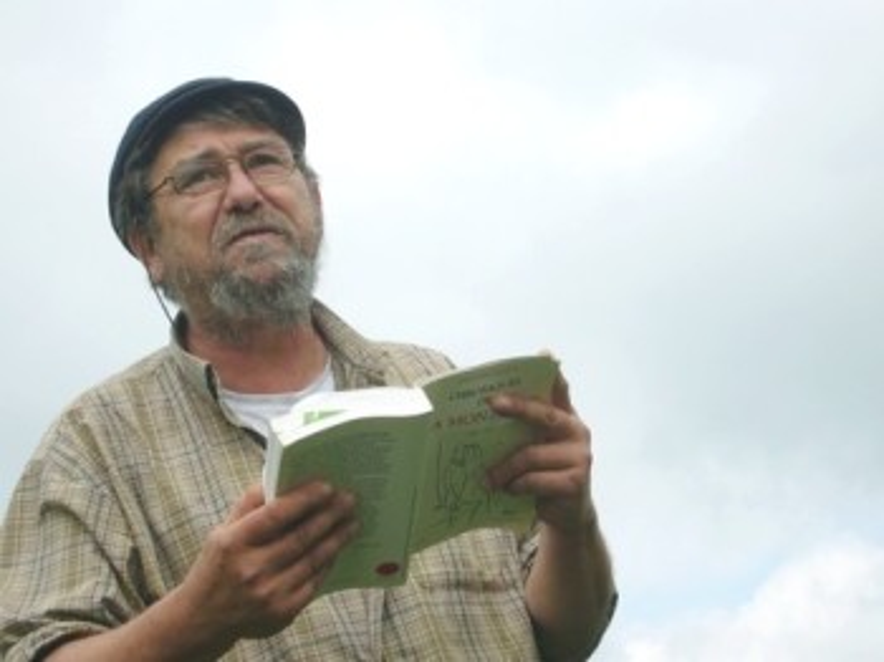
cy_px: 331
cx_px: 442
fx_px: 1863
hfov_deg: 26.7
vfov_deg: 20.1
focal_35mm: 73
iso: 80
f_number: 4.5
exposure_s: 1/500
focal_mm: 12
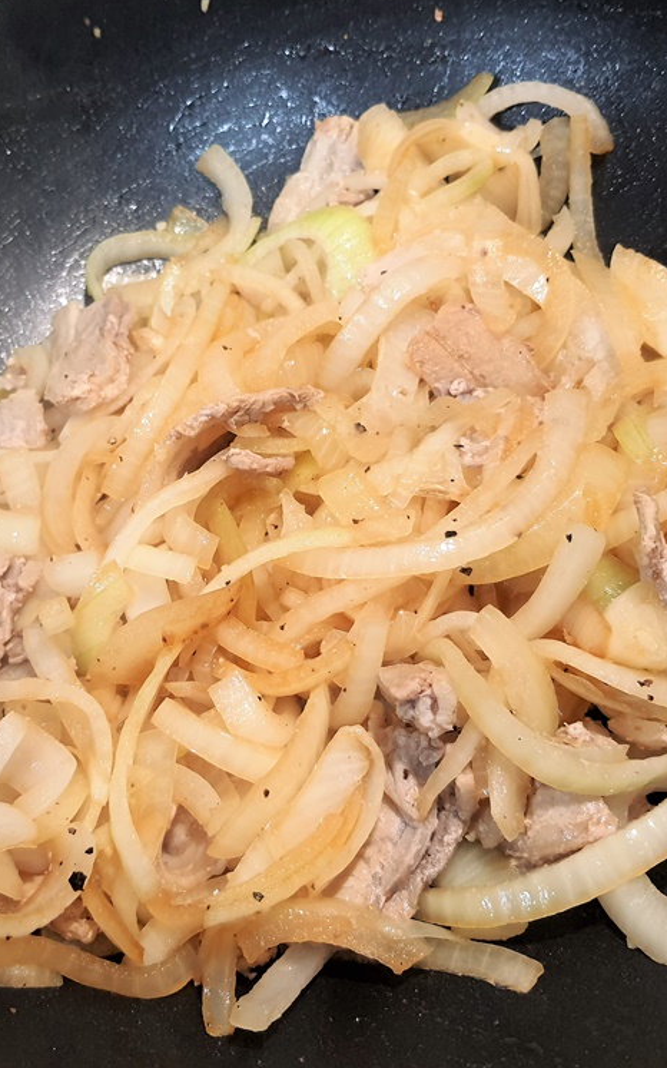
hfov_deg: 34.3
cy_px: 531
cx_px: 272
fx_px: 1077
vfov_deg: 52.8
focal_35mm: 37
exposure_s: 1/120
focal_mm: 4.32
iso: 160
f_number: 1.7
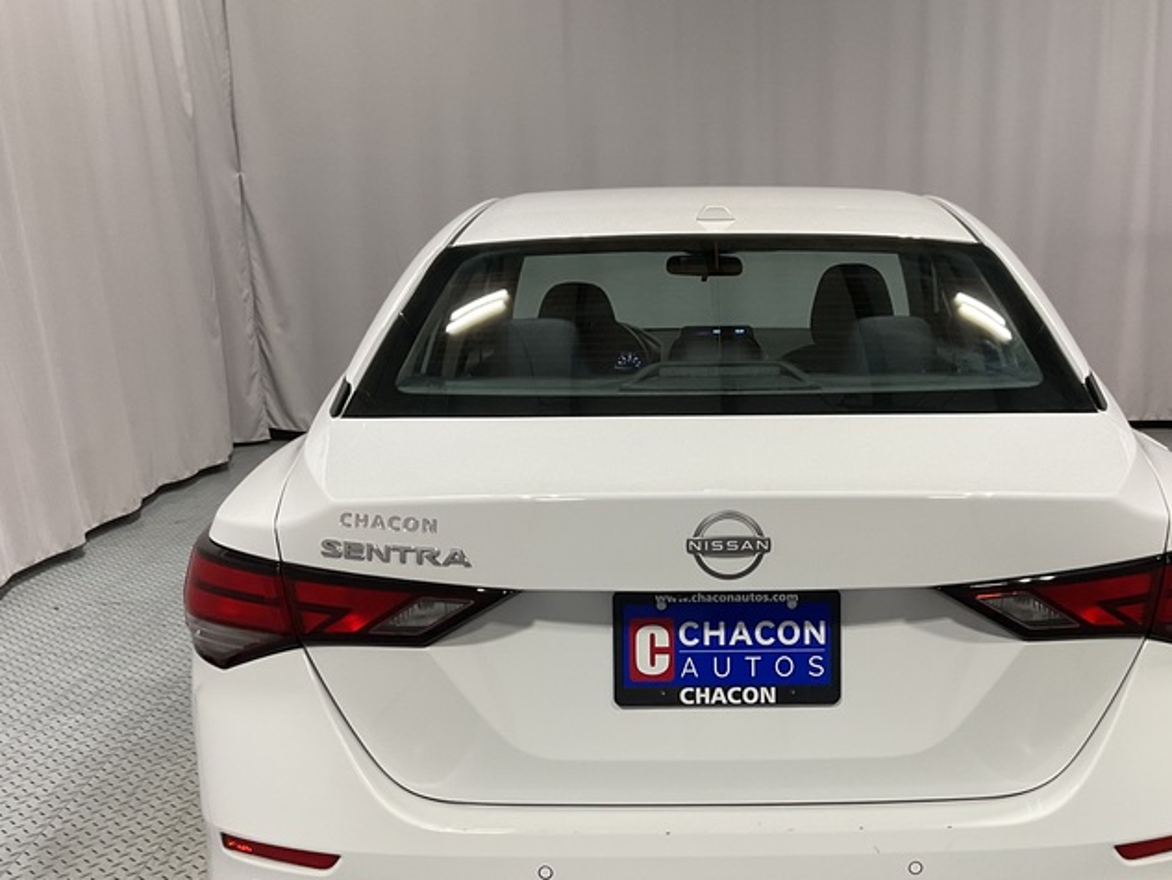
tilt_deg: -17.5
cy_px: 658
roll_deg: +0.6
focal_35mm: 44
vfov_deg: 32.3
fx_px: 1490
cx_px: 718
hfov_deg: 42.7
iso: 64
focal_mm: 3
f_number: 1.8
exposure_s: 1/120
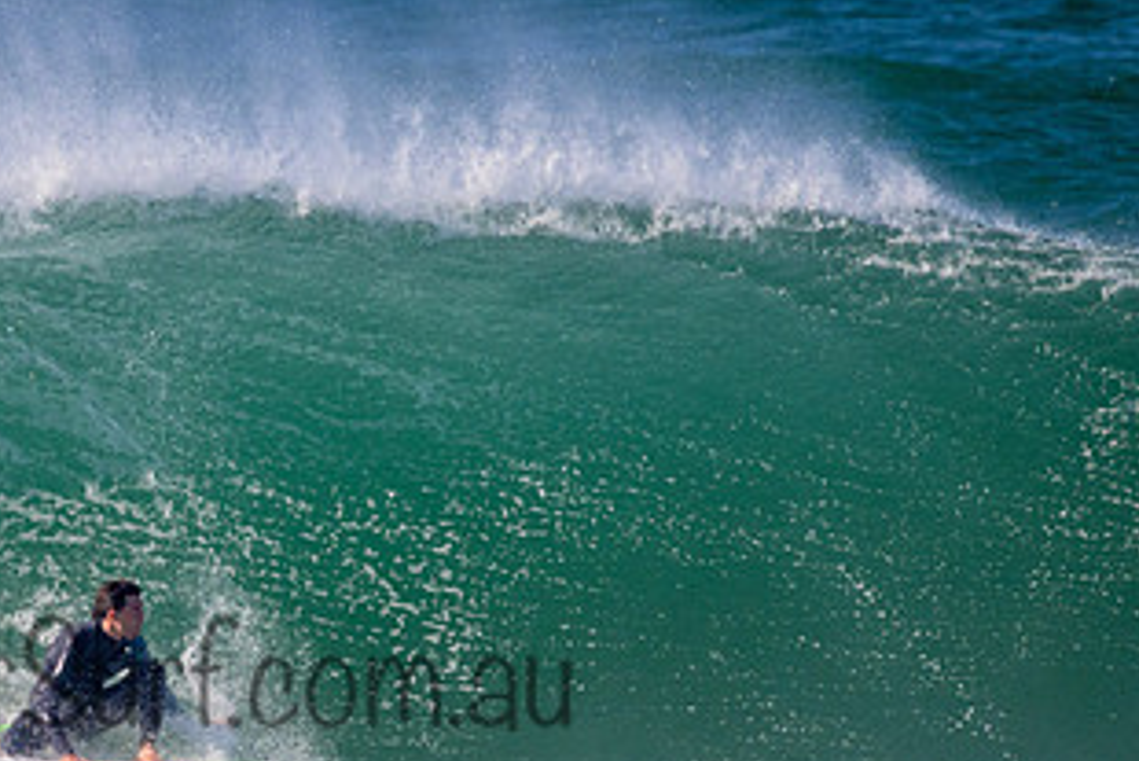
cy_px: 642
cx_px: 184
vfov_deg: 0.9
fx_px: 47352
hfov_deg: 1.4
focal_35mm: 1496
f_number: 11
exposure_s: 1/2000
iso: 1800
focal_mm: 800
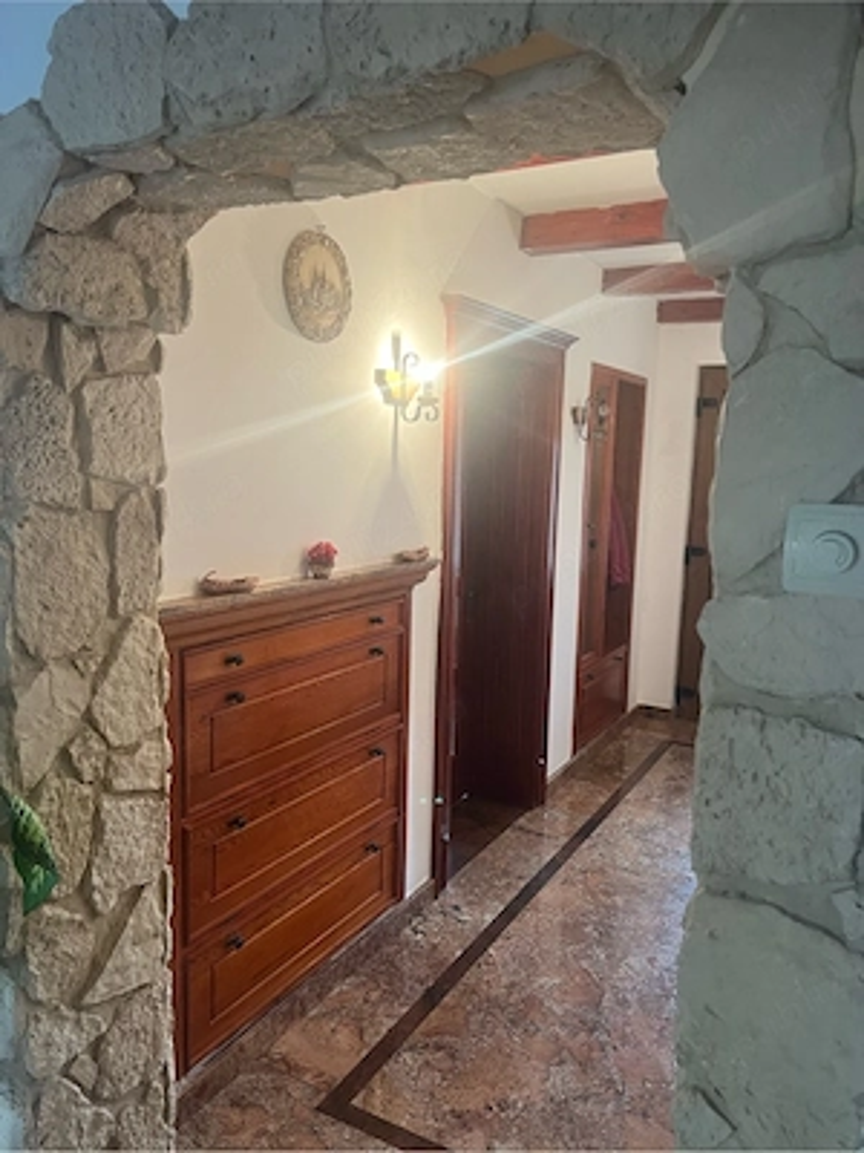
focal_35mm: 26
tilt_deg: -8.9
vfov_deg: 67.3
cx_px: 432
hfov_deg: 53.1
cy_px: 576
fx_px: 865
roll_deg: -1.7
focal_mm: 5.1
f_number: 1.6
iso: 125
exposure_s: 1/50
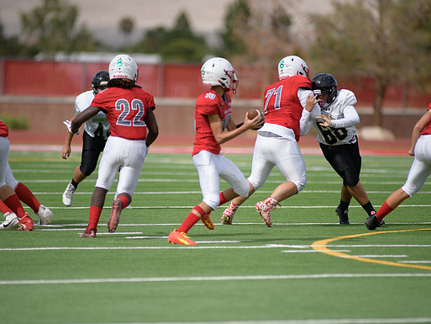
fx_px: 4060
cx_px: 225
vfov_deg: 4.6
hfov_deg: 6.1
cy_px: 162
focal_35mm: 326
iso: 400
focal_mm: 300
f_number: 2.8
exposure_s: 1/8000
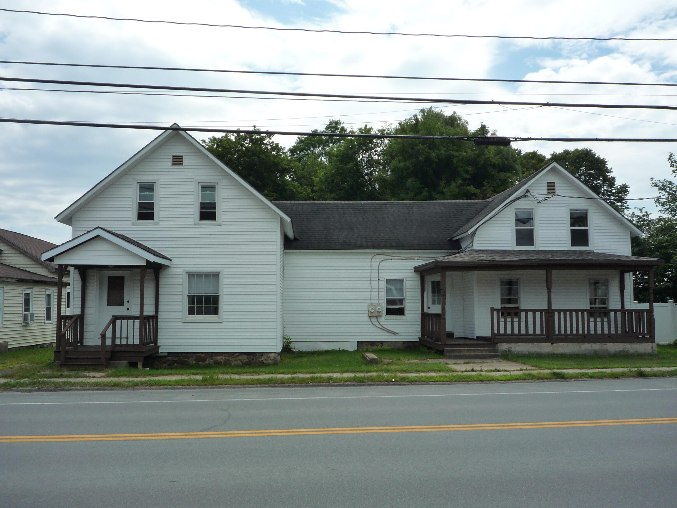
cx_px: 338
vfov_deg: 46.8
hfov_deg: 60.0
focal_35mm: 30
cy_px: 254
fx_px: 587
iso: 160
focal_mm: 5.3
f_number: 5
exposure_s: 1/800
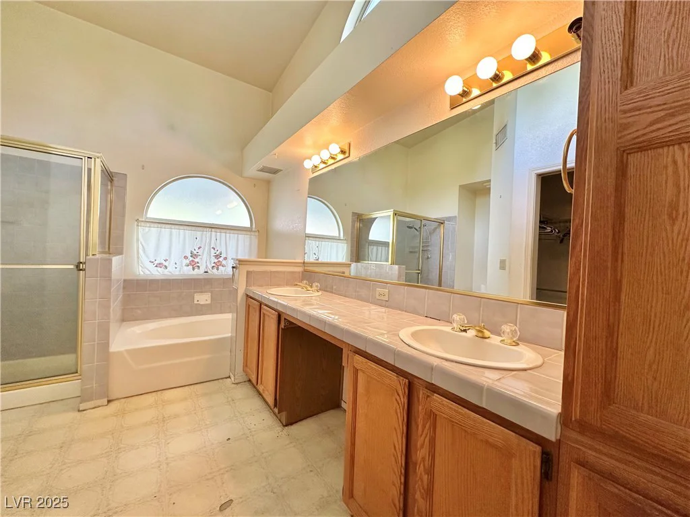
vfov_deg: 85.7
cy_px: 258
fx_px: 279
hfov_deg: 102.1
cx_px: 345
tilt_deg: +0.3
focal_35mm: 14
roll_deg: -3.2
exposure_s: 1/120
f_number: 2.2
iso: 200
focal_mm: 2.22
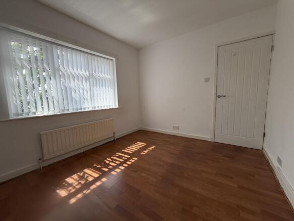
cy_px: 110
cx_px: 147
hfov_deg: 102.1
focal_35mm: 14
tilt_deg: -8.4
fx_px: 119
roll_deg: +3.4
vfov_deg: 85.7
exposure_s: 1/301
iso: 50
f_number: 2.2
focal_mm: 2.22
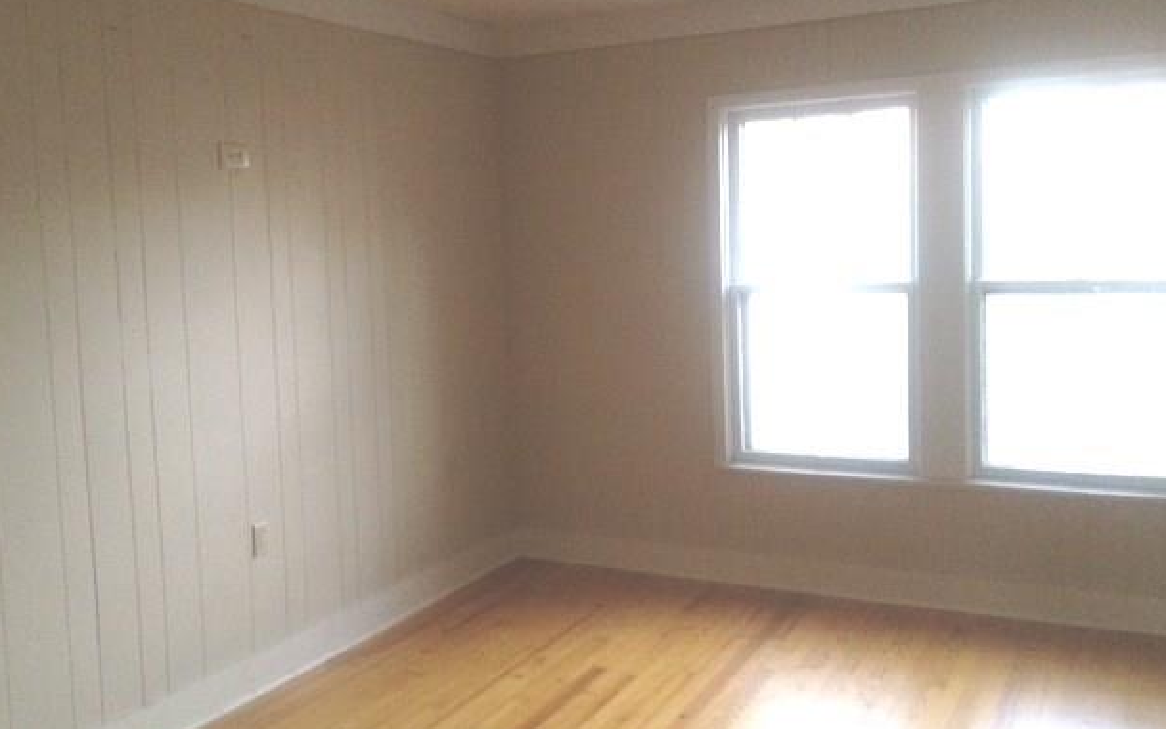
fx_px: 1240
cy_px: 323
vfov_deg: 32.8
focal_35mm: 39
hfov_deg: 50.4
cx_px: 561
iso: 400
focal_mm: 4.28
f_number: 2.4
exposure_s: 1/20
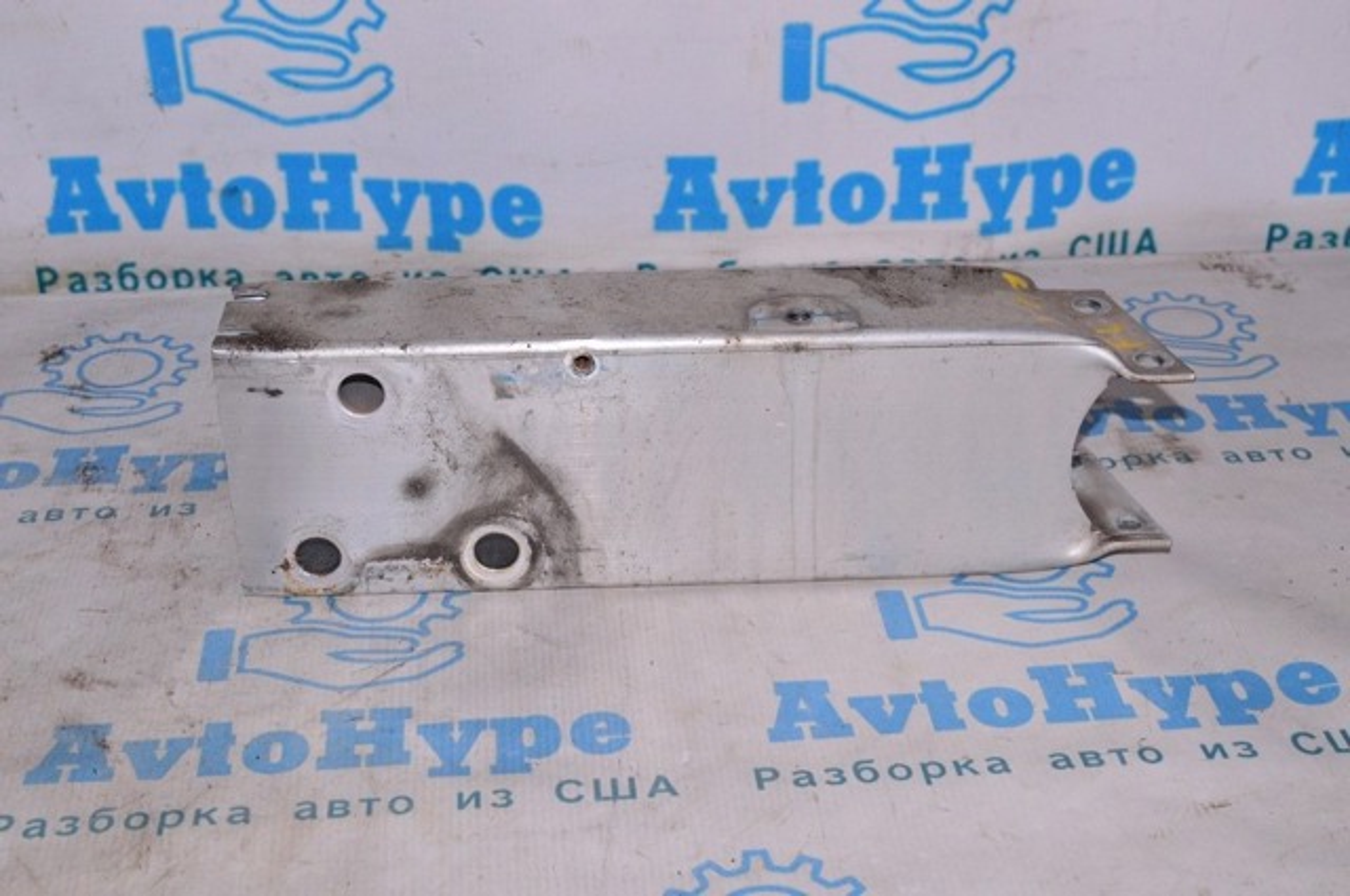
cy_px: 448
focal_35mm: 52
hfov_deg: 37.9
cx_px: 675
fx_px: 1966
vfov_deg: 25.7
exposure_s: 1/125
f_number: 8
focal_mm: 35
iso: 1600
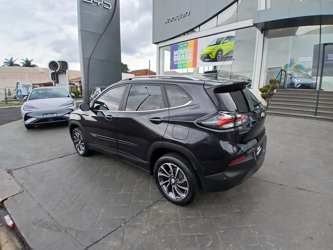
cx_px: 166
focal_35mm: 17
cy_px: 125
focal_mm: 1.4
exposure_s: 1/168
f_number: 2.2
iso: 50
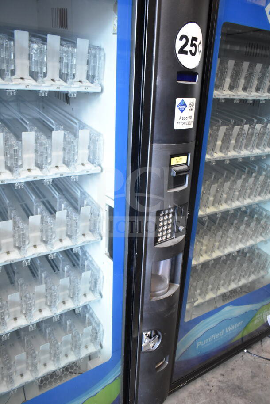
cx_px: 135
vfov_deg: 67.4
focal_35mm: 27
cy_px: 202
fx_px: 303
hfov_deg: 48.0
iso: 1600
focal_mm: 18
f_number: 3.5
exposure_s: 1/40
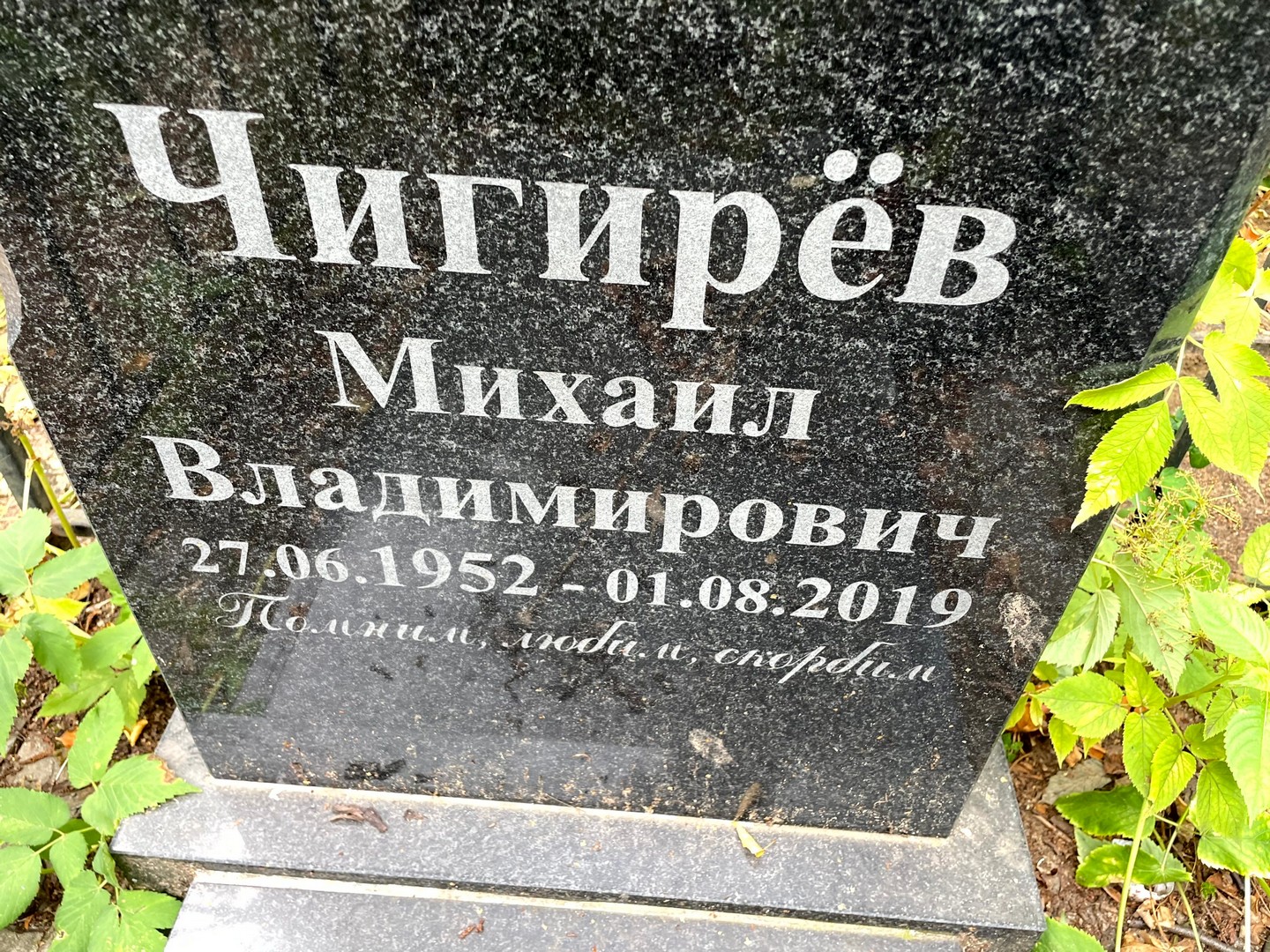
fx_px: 954
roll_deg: -3.0
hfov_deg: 67.3
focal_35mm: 26
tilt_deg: -42.9
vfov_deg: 53.1
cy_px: 476
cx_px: 635
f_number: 1.6
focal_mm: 4.2
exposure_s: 1/121
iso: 100
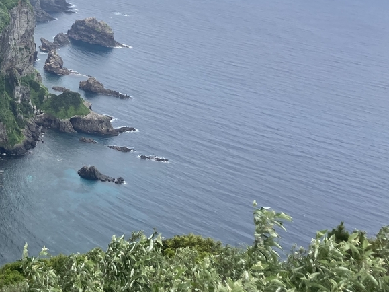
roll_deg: -6.7
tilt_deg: -14.9
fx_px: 652
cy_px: 57
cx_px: -3
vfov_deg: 24.8
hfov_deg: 30.8
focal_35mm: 58
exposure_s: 1/1567
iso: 32
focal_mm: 3.99
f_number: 1.8
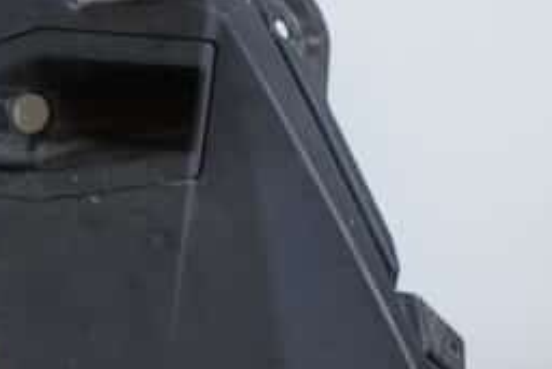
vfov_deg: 12.6
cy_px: 77
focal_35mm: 108
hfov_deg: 17.3
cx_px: -233
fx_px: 1657
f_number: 4
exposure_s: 1/60
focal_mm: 18
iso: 500
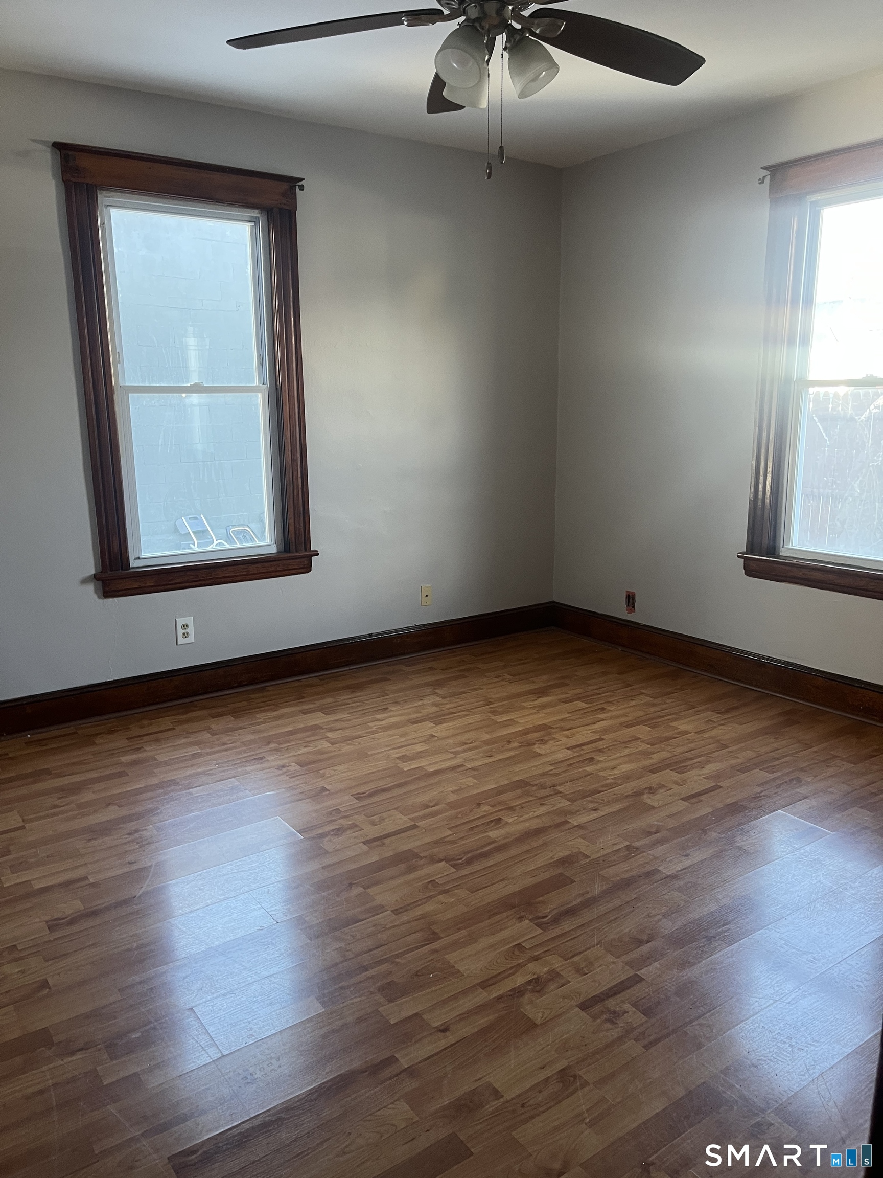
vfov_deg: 67.3
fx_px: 884
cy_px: 589
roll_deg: +0.0
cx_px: 442
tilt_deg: -11.7
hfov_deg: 53.1
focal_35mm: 26
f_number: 1.6
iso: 125
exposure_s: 1/94
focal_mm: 5.1
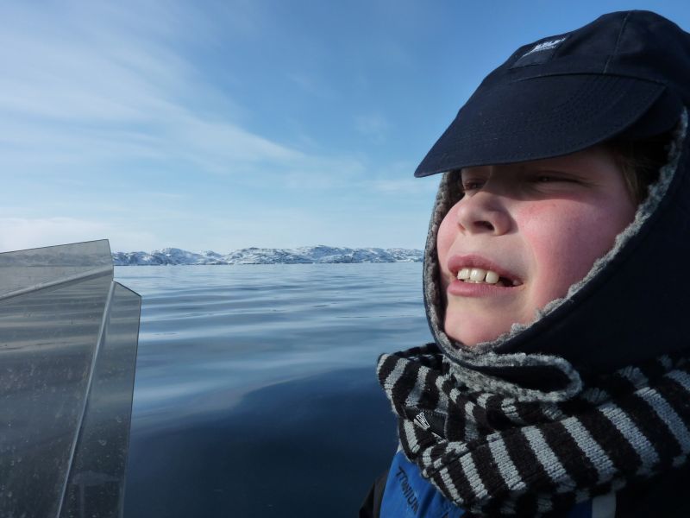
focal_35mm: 25
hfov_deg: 69.4
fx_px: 498
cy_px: 259
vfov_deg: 54.9
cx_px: 345
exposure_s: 1/640
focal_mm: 4.1
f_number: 5.6
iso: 125
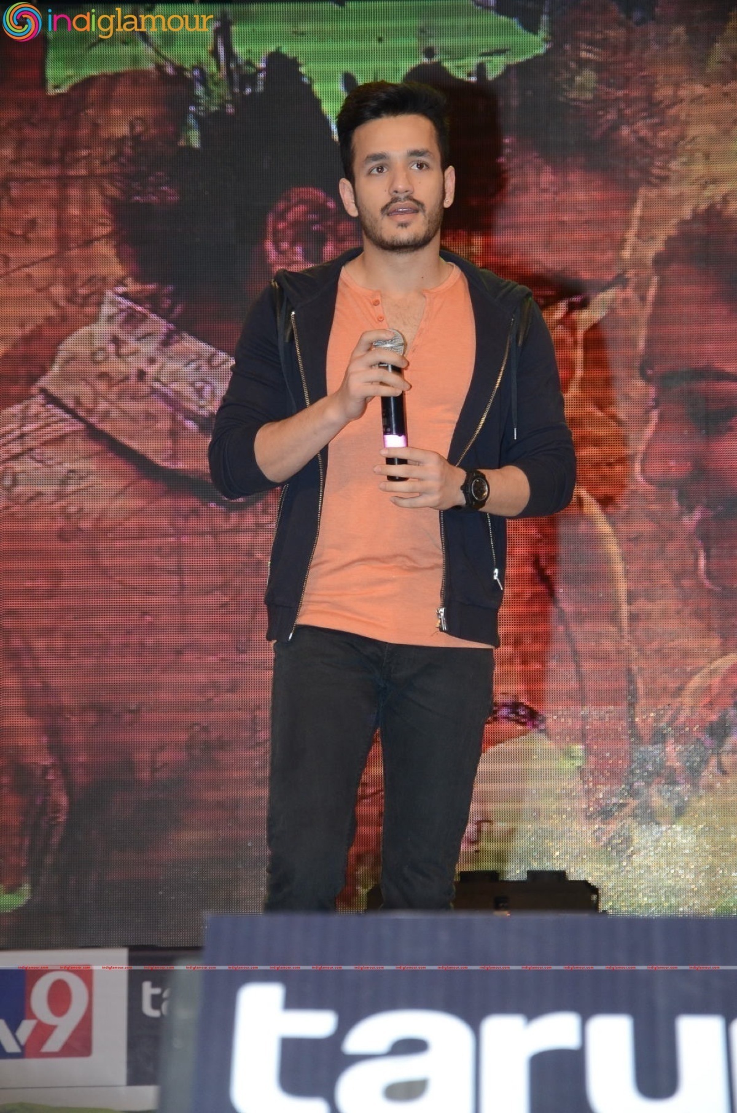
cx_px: 368
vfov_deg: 13.1
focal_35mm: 158
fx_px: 4860
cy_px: 556
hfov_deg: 8.7
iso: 800
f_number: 5.6
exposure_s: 1/125
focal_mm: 105
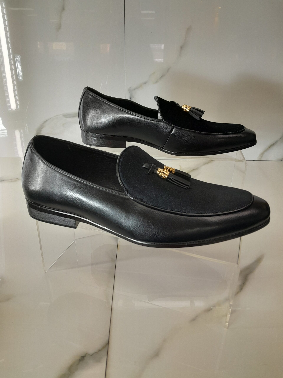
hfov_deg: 51.4
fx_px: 294
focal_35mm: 27
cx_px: 142
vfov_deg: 65.3
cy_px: 189
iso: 125
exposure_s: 1/50
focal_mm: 4
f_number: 1.8
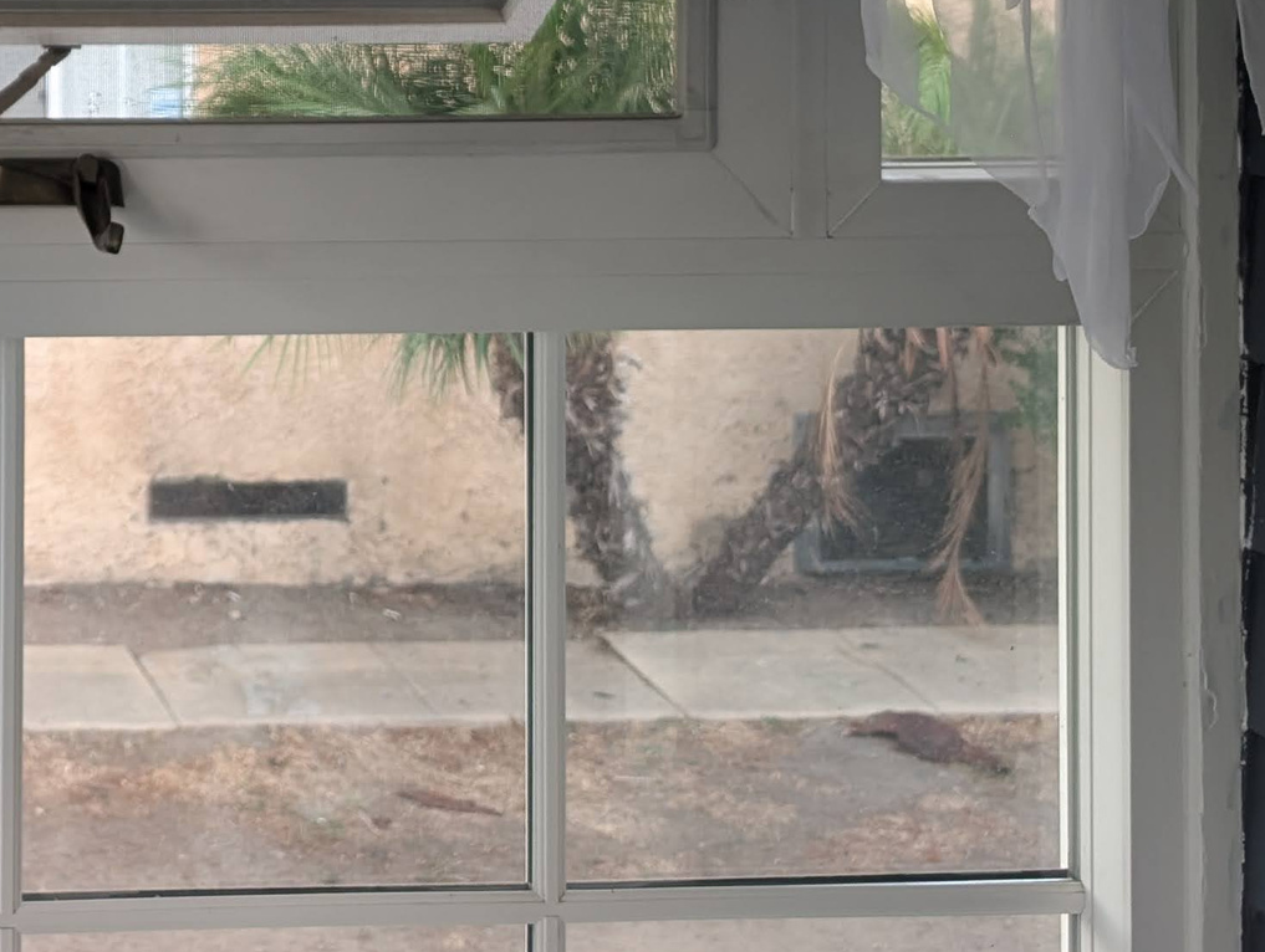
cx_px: -341
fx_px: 2452
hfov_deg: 25.3
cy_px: -338
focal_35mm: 67
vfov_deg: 19.9
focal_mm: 6.9
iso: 72
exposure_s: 1/9.73
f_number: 1.68
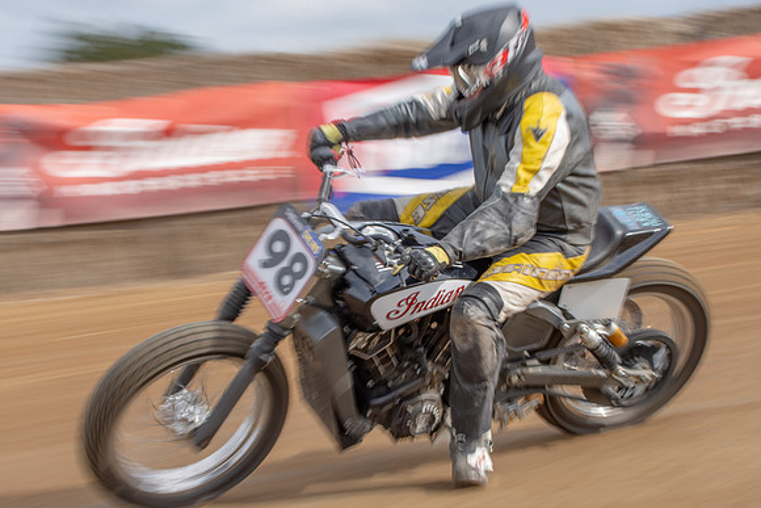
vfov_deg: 9.9
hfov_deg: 14.8
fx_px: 2933
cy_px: 255
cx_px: 352
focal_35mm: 139
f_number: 13
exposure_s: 1/100
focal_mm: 86
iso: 100
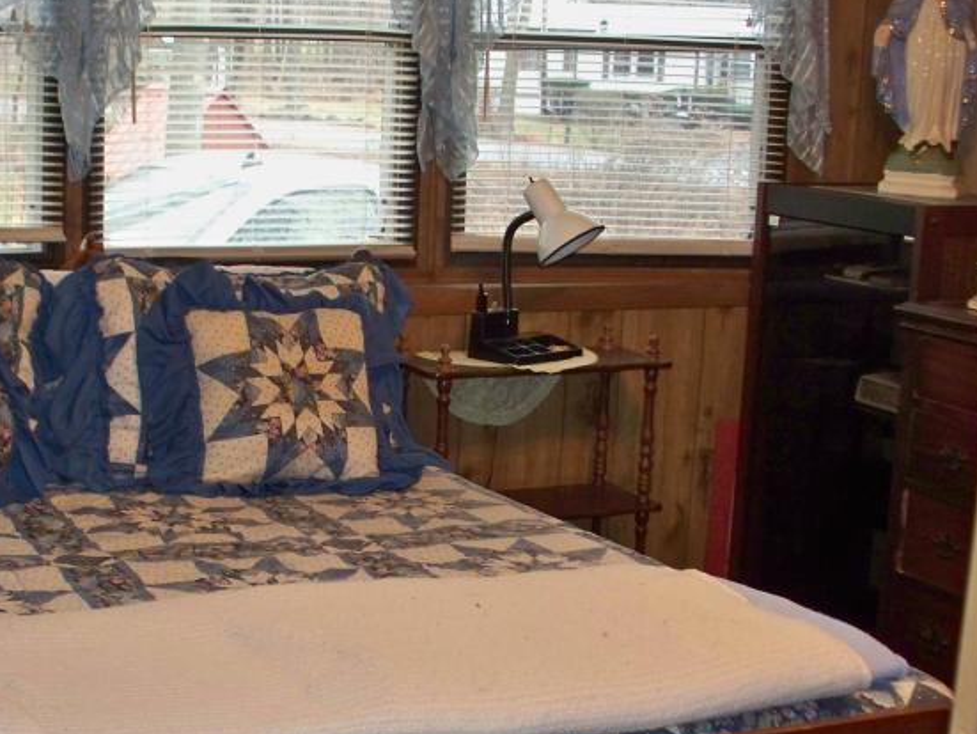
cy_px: 443
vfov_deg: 22.6
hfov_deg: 29.4
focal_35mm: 65
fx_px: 1836
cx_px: 252
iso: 200
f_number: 2.8
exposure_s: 1/30
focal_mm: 7.54
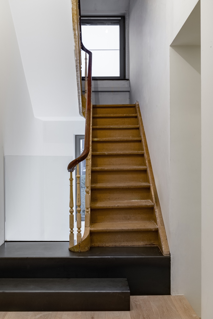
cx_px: 104
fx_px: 293
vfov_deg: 57.2
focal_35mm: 33
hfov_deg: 40.0
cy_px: 159
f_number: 6.3
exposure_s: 1/4
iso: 320
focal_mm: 32
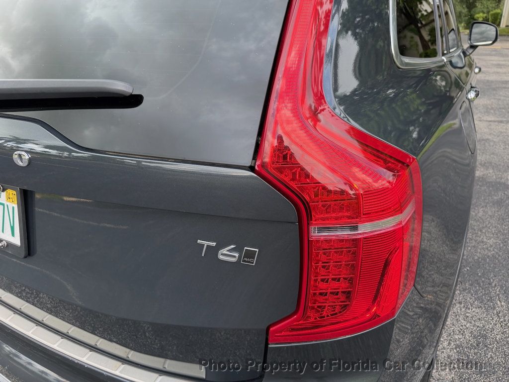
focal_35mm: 24
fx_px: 353
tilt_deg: -25.1
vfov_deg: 56.8
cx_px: 254
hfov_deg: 71.6
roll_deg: +2.8
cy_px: 191
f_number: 1.78
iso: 80
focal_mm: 6.76
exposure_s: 1/263
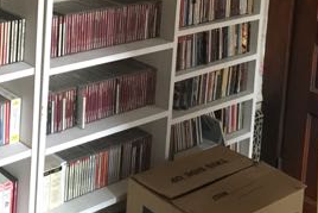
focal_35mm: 72
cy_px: -52
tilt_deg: -8.4
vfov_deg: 17.9
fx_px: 636
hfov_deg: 27.6
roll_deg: -2.4
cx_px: 70
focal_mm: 4.15
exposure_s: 1/15
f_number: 2.2
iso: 200
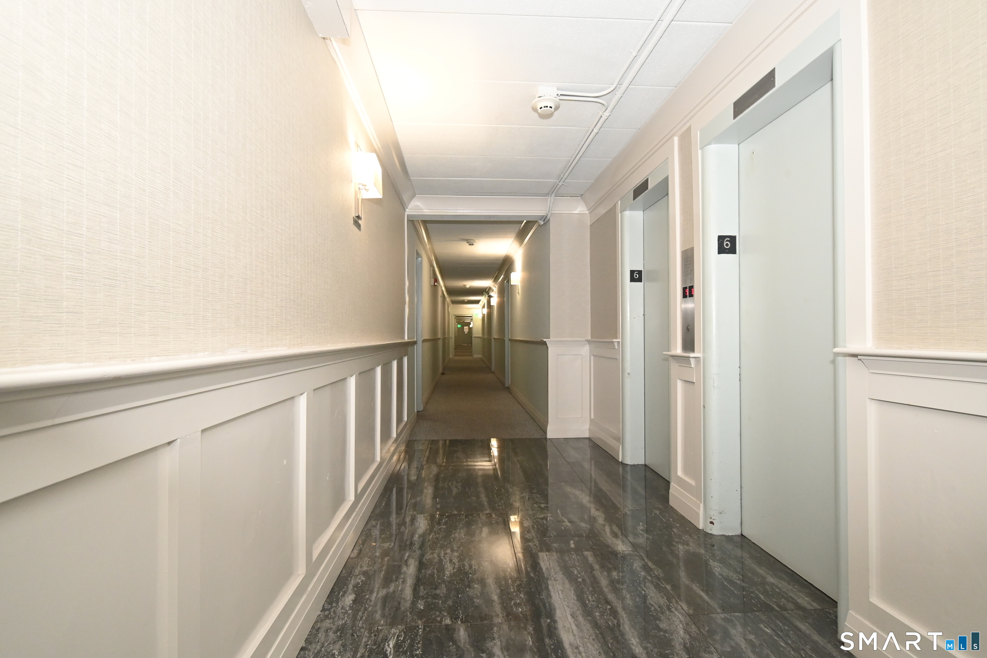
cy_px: 329
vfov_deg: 64.6
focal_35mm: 19
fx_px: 521
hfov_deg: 86.9
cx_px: 494
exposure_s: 1/60
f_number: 4.8
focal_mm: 13
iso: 2200
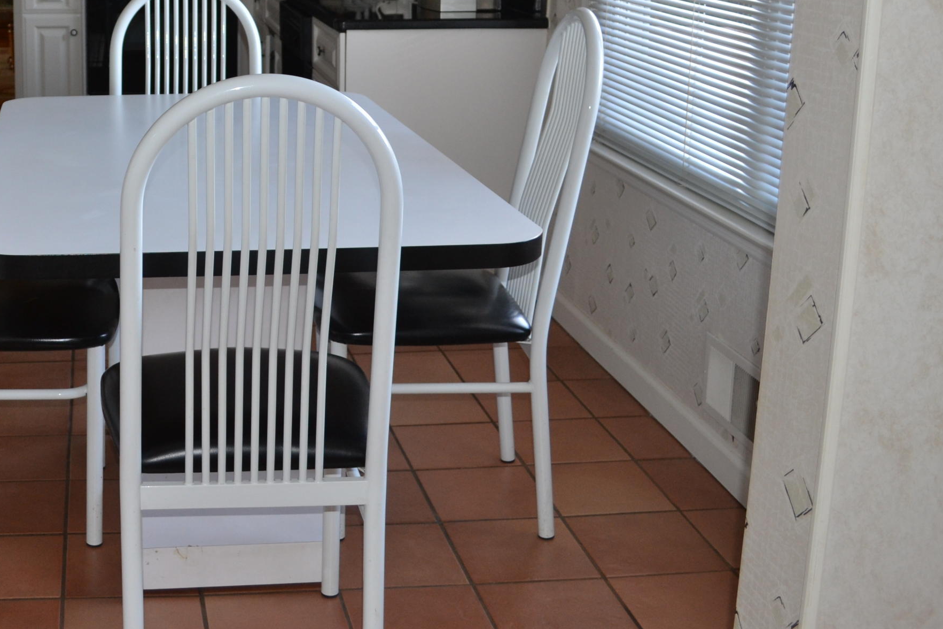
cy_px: 103
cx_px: 162
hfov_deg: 37.2
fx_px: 1336
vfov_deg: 25.9
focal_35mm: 51
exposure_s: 1/60
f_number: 4
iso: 400
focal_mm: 20
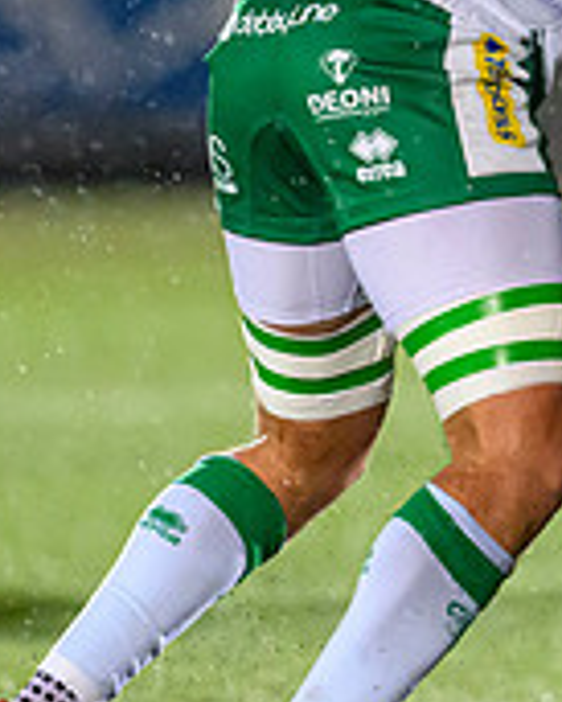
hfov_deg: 0.8
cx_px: 1024
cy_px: 122
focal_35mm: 1901
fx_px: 39489
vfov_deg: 1.0
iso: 6400
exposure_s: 1/1000
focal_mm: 400
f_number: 3.2
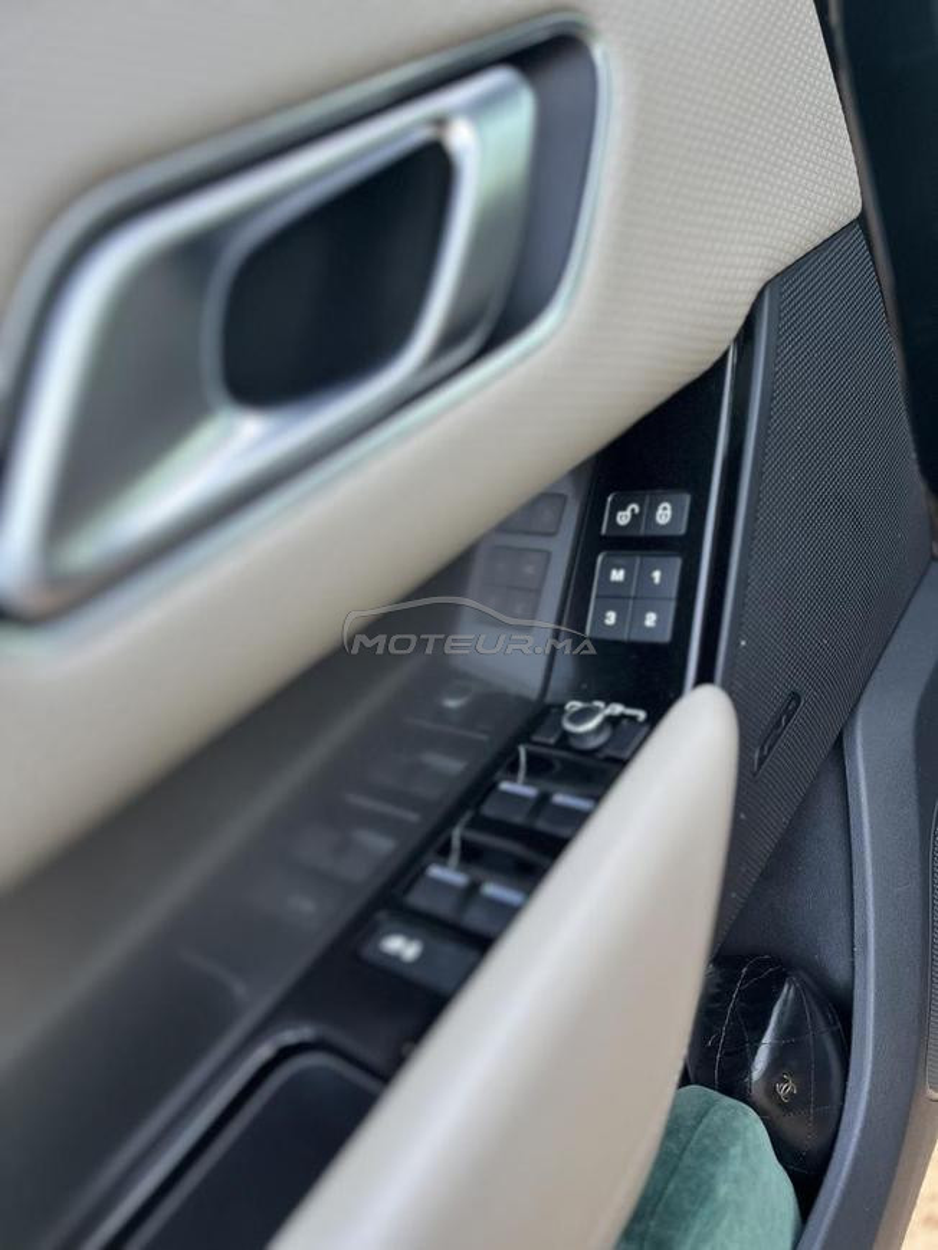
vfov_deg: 67.3
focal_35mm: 26
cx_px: 469
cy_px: 625
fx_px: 939
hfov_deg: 53.1
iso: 250
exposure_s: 1/60
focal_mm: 5.1
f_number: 1.6
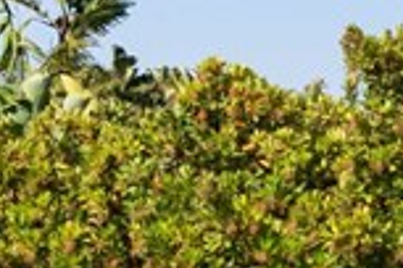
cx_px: 964
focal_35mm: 134
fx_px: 1500
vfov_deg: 10.1
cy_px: 309
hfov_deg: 12.2
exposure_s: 1/60
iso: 160
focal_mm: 20
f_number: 16
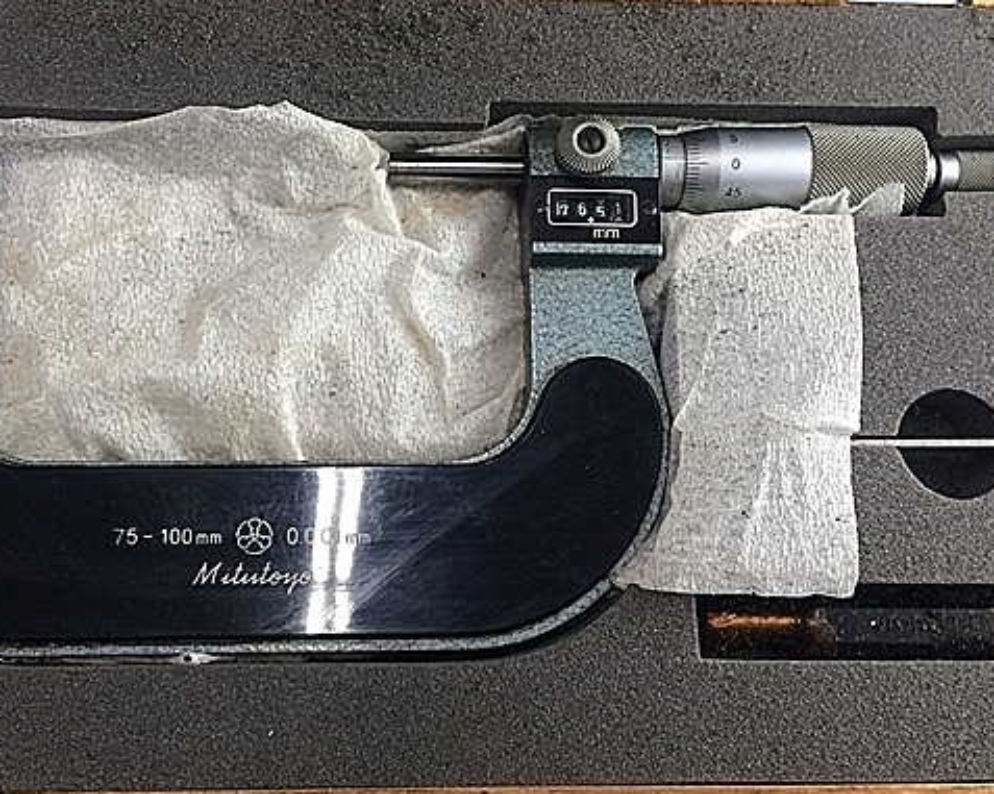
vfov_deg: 39.1
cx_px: 419
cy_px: 417
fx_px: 1117
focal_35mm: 38
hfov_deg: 47.8
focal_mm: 4.15
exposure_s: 1/30
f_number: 2.2
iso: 80
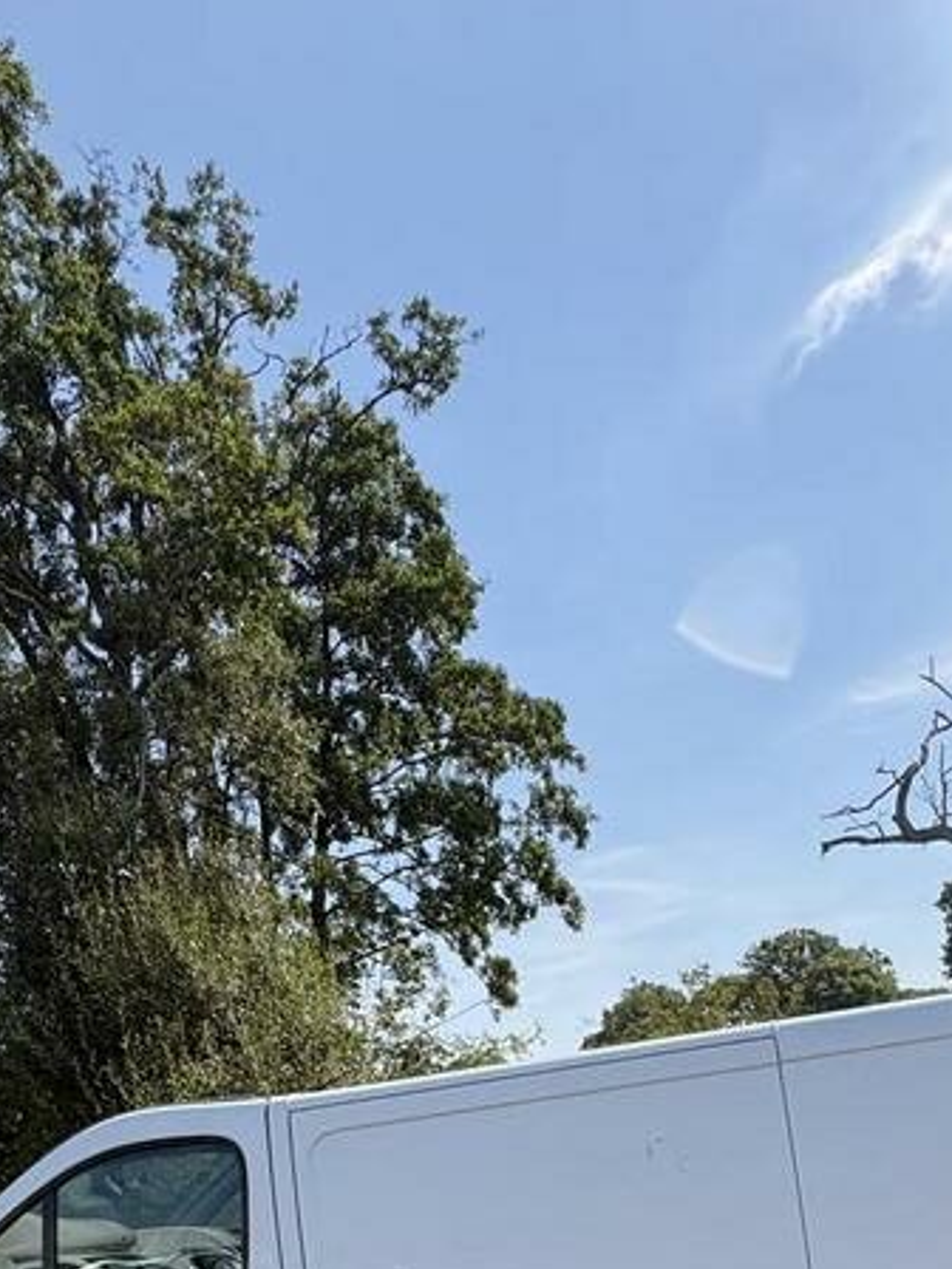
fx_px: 1027
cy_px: 1195
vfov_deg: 53.5
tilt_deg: +9.0
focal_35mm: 28
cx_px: 484
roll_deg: +7.6
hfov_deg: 49.7
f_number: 2.2
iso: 40
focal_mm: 2.22
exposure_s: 1/1789
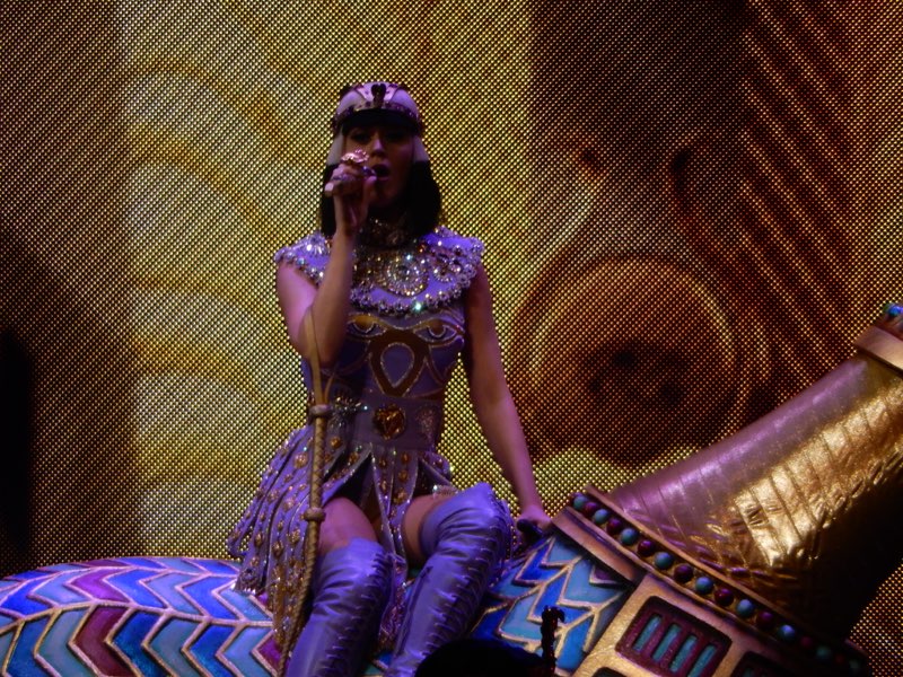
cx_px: 452
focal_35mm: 550
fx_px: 14347
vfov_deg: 2.7
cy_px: 338
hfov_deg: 3.6
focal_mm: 99
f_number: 6.3
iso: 400
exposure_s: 1/250
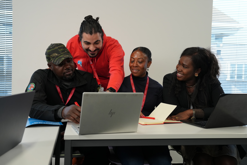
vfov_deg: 33.4
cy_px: 82
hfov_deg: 48.5
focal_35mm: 40
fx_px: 274
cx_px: 124
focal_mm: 40
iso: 800
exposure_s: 1/250
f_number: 4
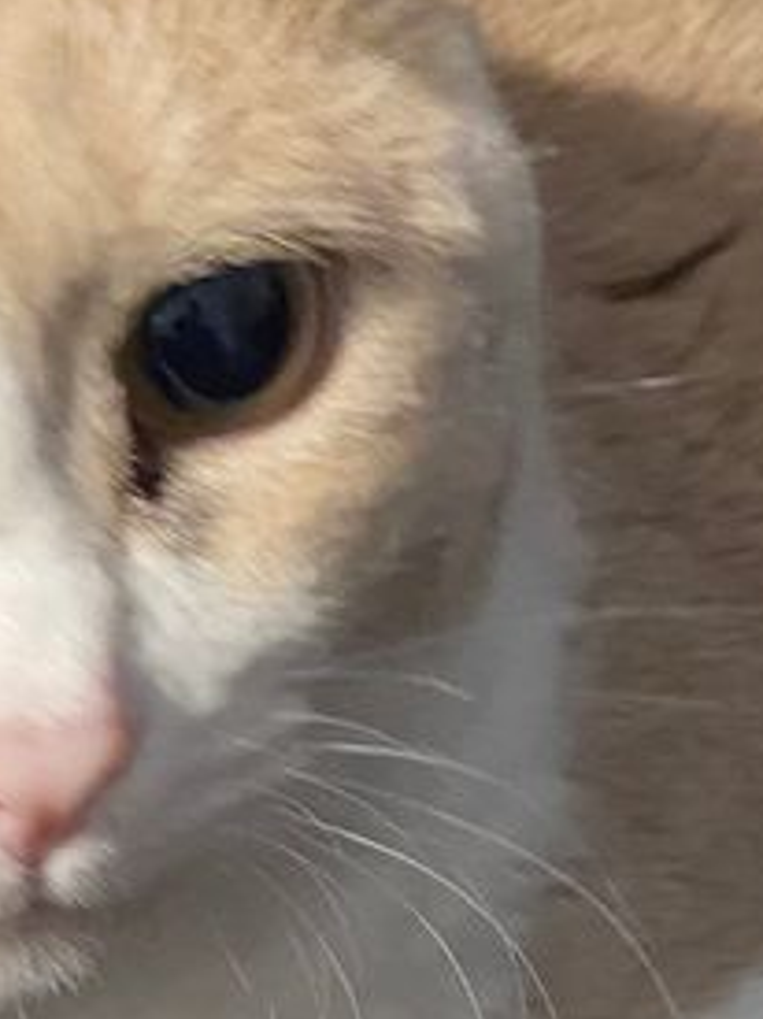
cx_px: 107
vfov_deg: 18.9
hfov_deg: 14.5
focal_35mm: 101
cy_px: 1017
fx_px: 2971
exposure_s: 1/30
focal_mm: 4.25
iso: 640
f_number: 1.8
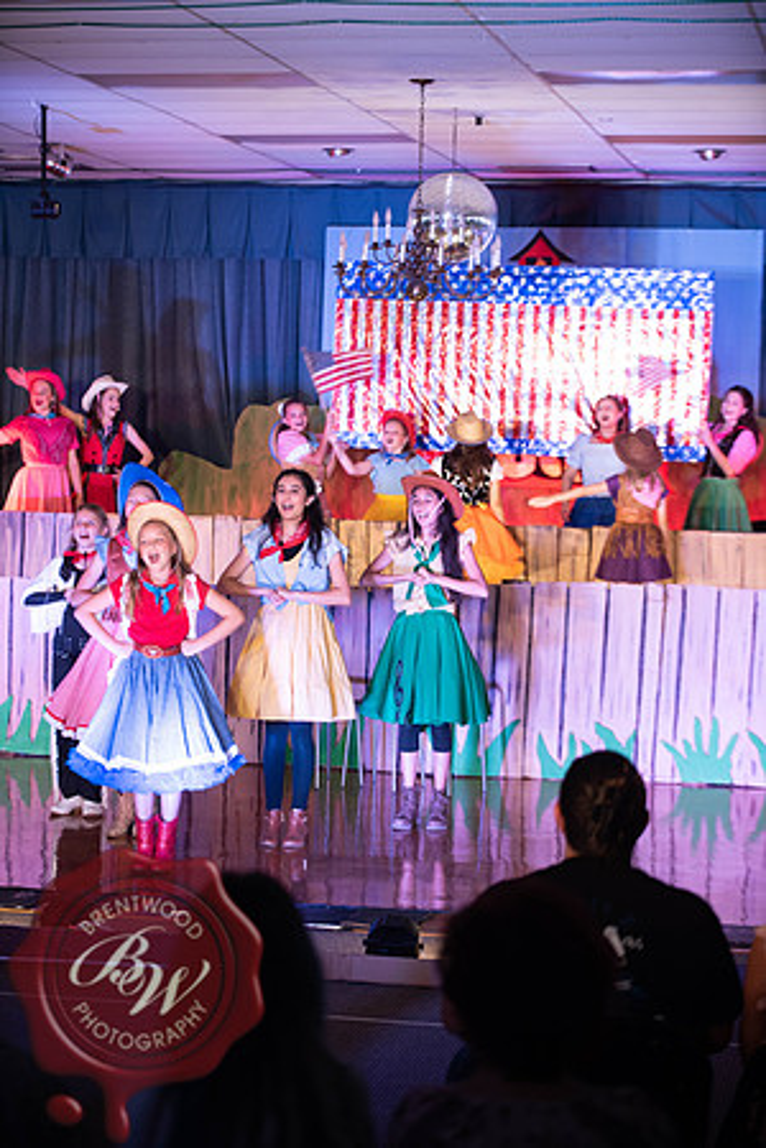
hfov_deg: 15.9
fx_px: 2745
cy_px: 574
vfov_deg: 23.6
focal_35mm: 86
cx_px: 383
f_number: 2.8
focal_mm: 86
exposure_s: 1/100
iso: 640
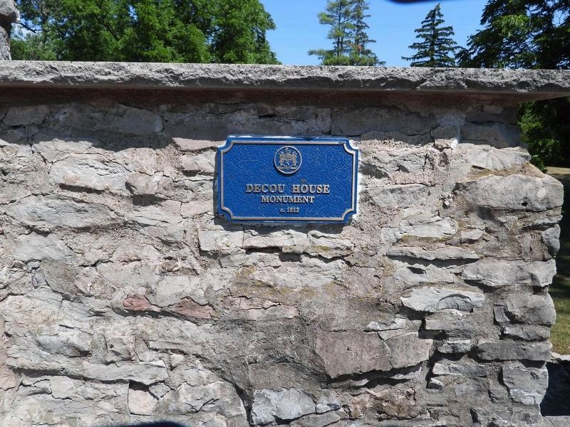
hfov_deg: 71.6
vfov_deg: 56.8
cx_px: 285
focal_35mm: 24
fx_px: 395
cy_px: 214
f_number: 2.8
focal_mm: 4.3
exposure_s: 1/1250
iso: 100
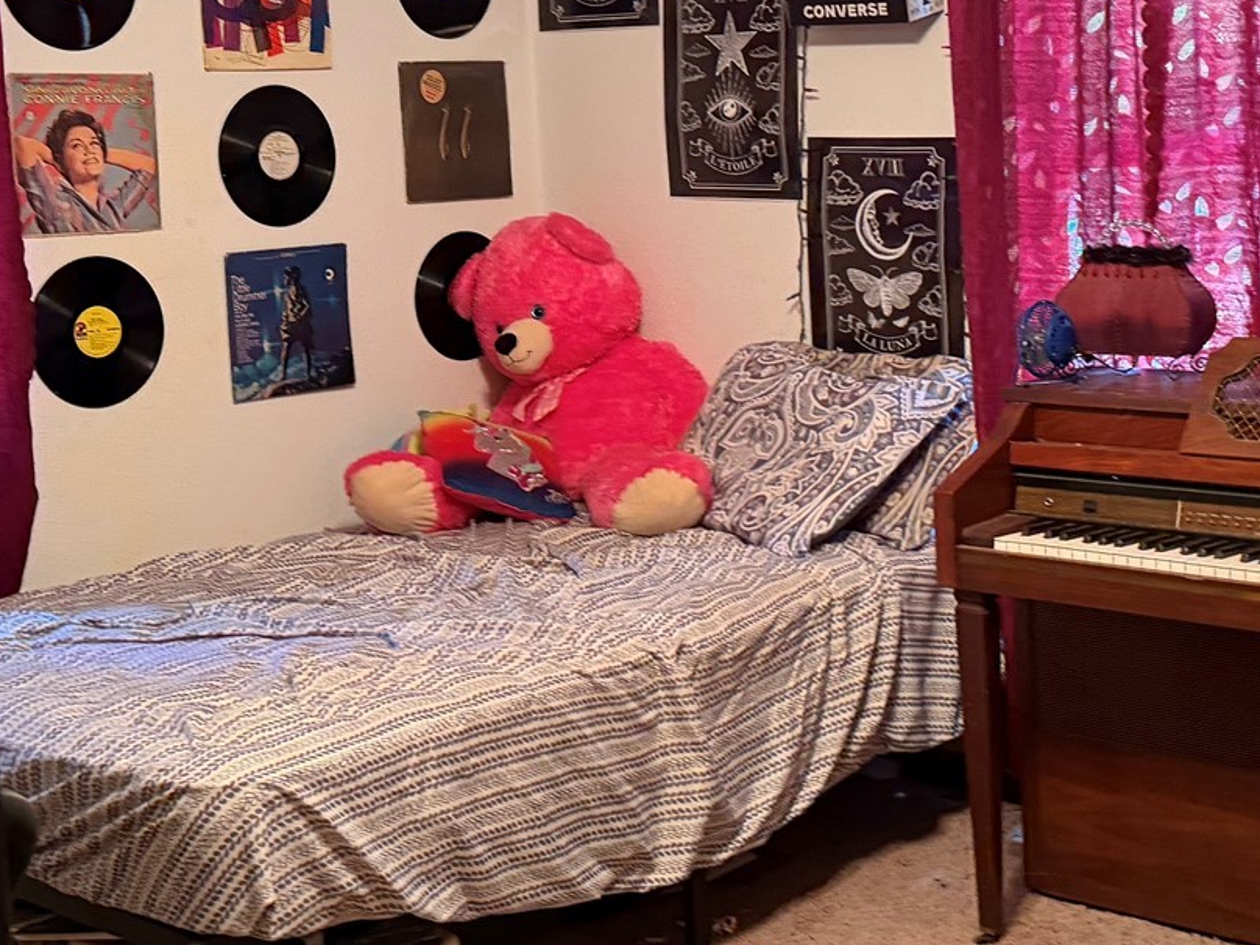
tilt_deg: -3.0
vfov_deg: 25.6
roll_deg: +3.4
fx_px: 2075
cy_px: 354
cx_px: 677
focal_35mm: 57
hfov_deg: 33.8
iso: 640
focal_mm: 6.76
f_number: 1.78
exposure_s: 1/60
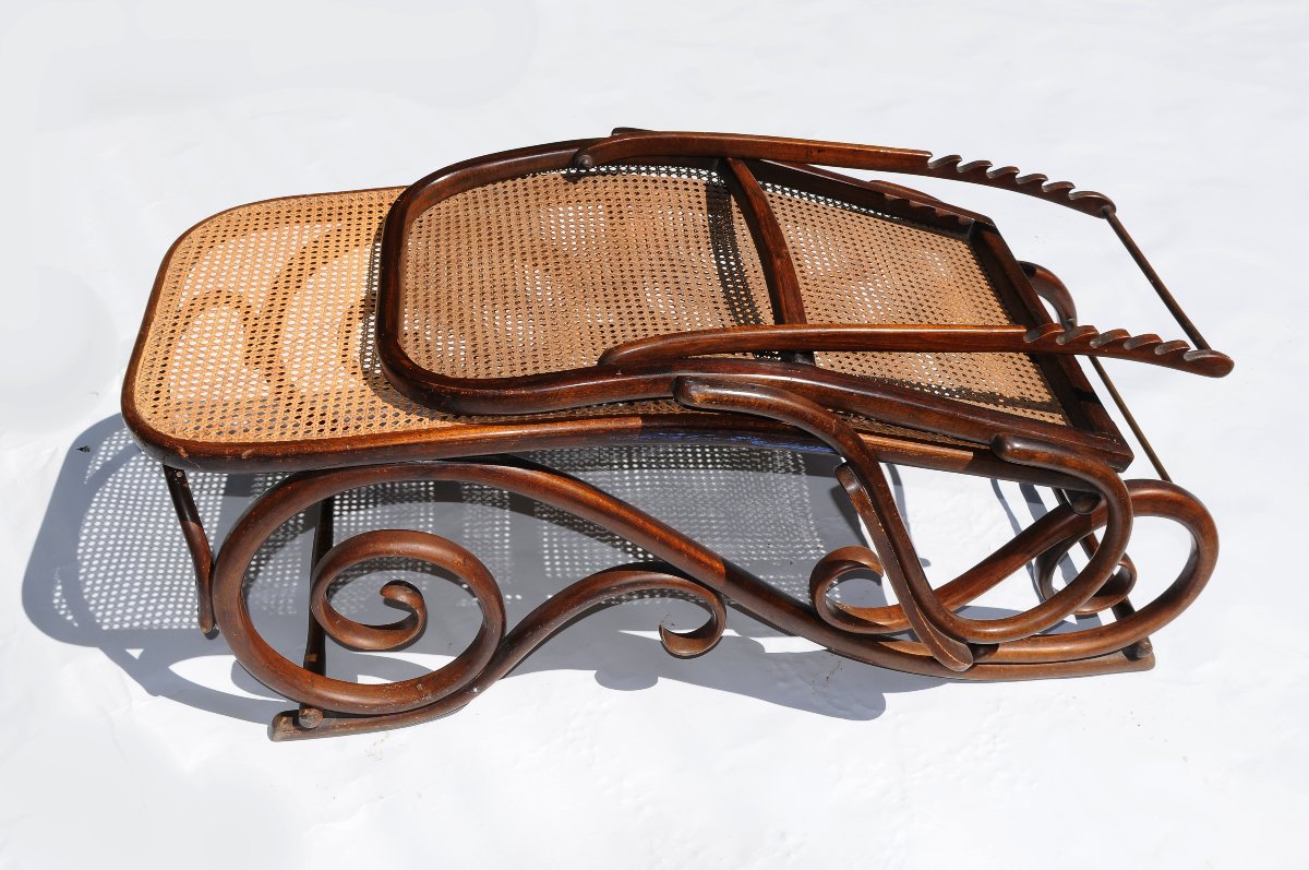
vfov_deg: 36.8
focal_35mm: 36
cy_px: 435
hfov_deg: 53.2
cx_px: 654
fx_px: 1307
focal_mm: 24
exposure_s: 1/250
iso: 200
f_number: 13
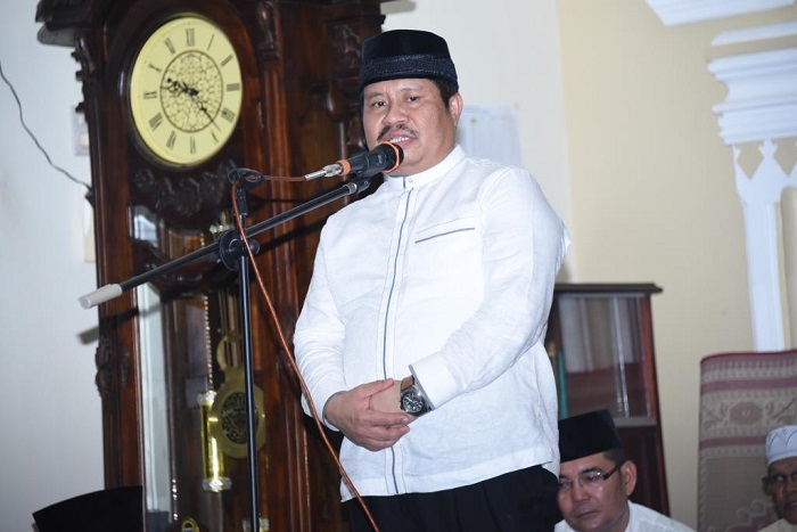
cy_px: 266
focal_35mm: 170
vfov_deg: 8.1
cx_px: 398
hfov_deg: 12.1
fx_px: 3764
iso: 2500
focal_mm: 170
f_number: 5.6
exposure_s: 1/200
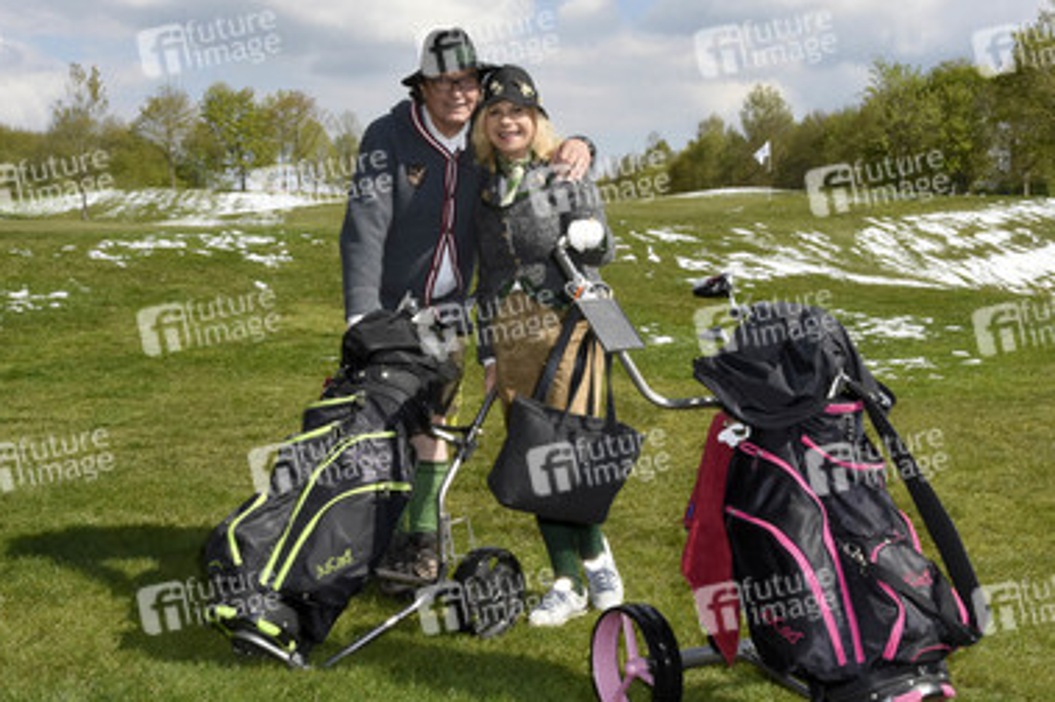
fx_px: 1306
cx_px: 525
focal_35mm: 45
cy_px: 393
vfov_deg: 30.0
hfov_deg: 44.0
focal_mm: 25
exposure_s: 1/160
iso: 500
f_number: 22
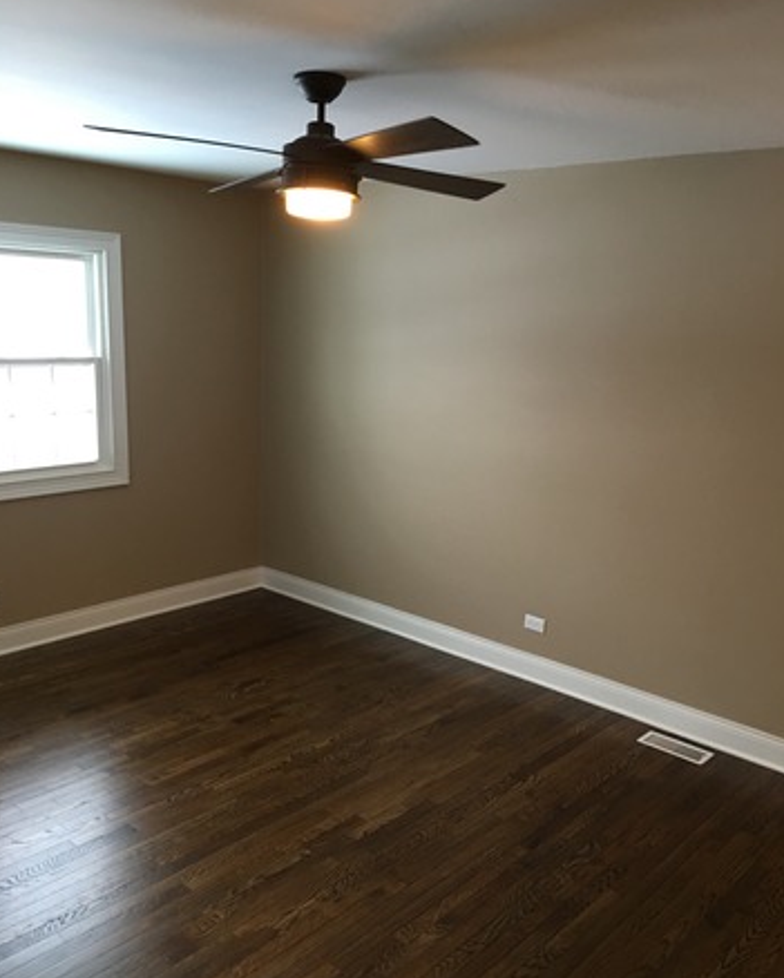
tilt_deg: -13.4
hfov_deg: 47.2
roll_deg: -2.6
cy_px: 525
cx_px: 386
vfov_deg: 57.1
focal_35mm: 31
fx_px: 898
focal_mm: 4.15
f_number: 2.2
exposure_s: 1/15
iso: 80
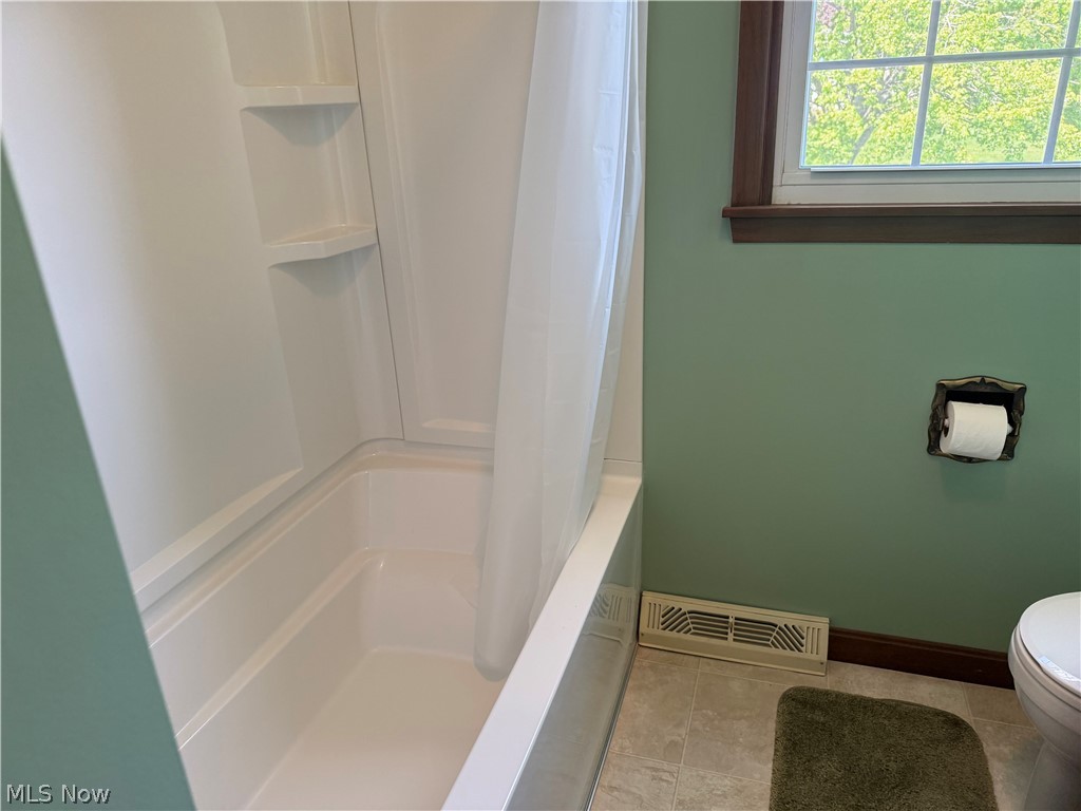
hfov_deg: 71.6
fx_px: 749
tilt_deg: -22.0
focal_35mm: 24
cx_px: 540
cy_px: 406
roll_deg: +3.2
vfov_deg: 56.8
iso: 250
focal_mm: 6.76
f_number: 1.78
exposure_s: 1/120
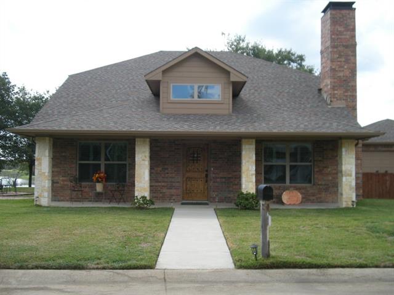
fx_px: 421
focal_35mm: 37
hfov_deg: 50.1
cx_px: 197
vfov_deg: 38.7
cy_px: 148
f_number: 2.8
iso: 64
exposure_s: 1/407
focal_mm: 7.9
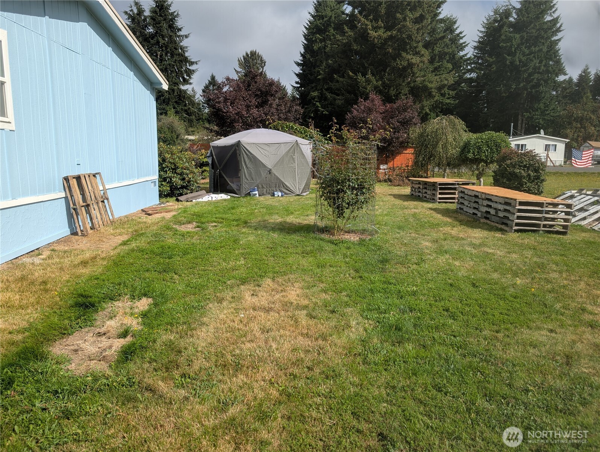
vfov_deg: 56.9
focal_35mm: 24
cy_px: 226
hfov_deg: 71.5
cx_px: 300
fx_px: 416
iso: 19
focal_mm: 6.9
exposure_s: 1/1357
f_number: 1.68
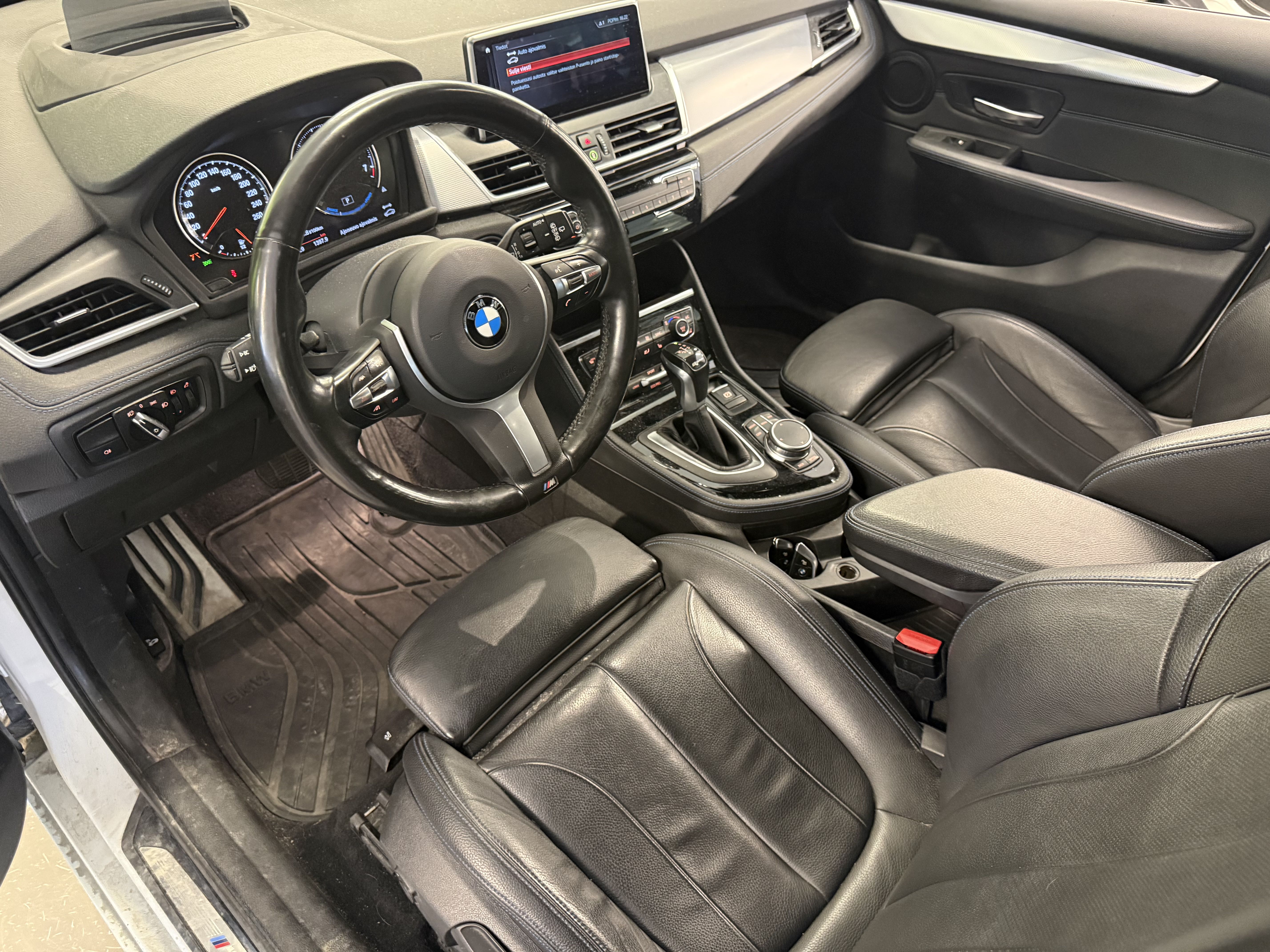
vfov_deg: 56.8
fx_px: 881
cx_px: 635
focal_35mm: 24
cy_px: 476
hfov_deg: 71.6
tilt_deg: -43.1
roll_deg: -0.4
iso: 640
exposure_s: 1/33
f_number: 1.78
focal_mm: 6.76
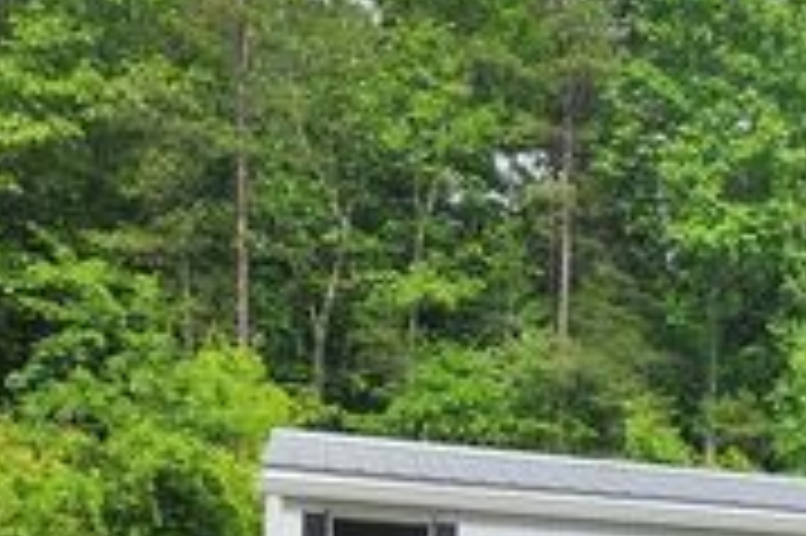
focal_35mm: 67
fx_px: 1499
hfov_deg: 27.1
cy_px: 705
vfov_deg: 18.8
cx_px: 928
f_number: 1.8
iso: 20
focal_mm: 5.4
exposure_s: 1/1476
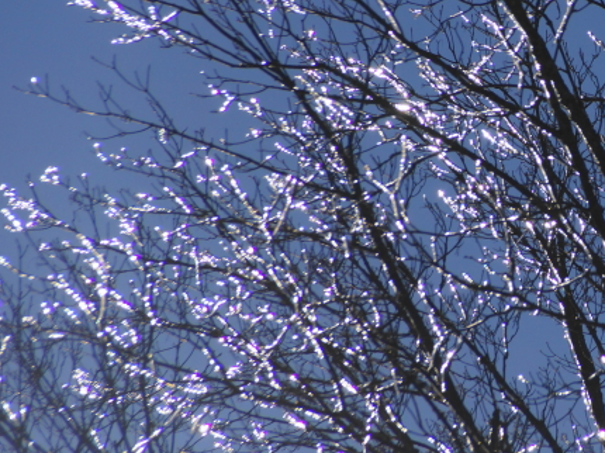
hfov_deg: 2.4
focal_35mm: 838
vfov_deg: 1.8
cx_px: 663
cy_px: 115
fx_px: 14638
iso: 100
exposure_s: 1/500
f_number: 9
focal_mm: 250
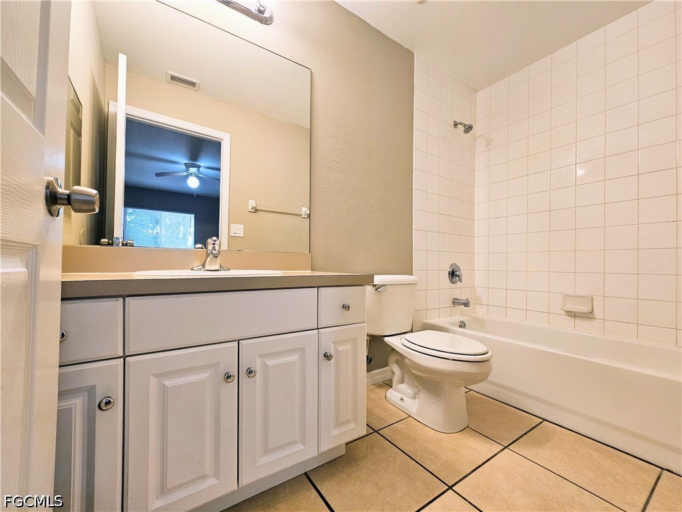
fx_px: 256
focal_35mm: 13
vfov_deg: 89.9
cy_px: 256
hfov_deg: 106.2
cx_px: 341
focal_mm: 2.2
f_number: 2.2
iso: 125
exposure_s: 1/60
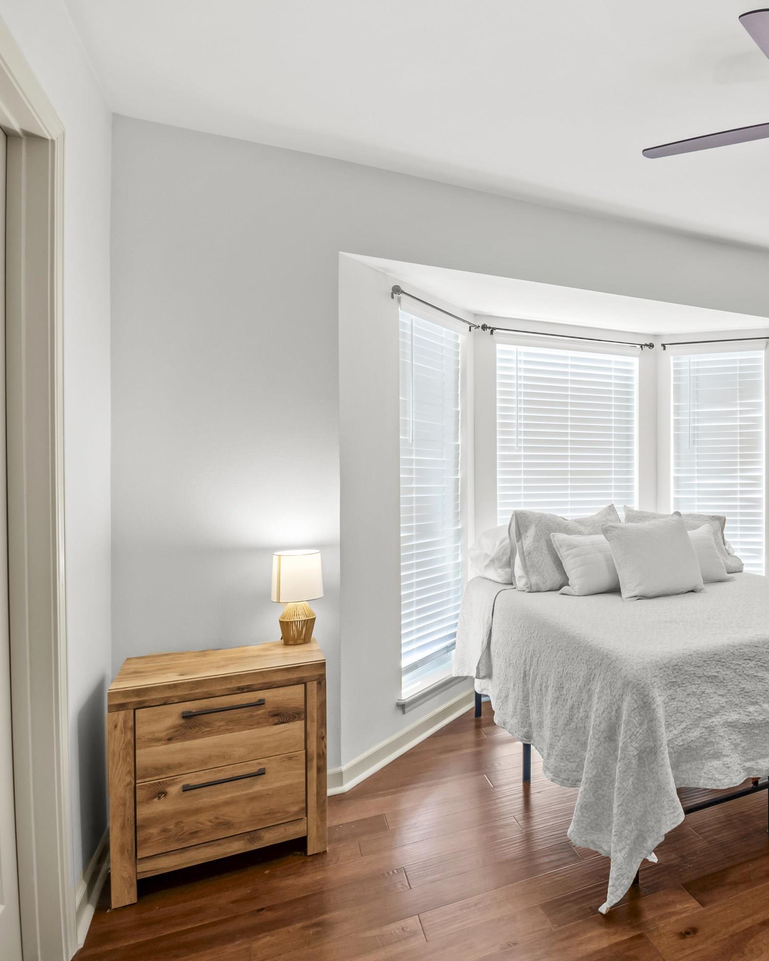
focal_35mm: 22
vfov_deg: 75.0
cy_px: 473
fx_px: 626
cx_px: 661
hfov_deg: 56.4
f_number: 8
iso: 400
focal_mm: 10
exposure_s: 1/2.5
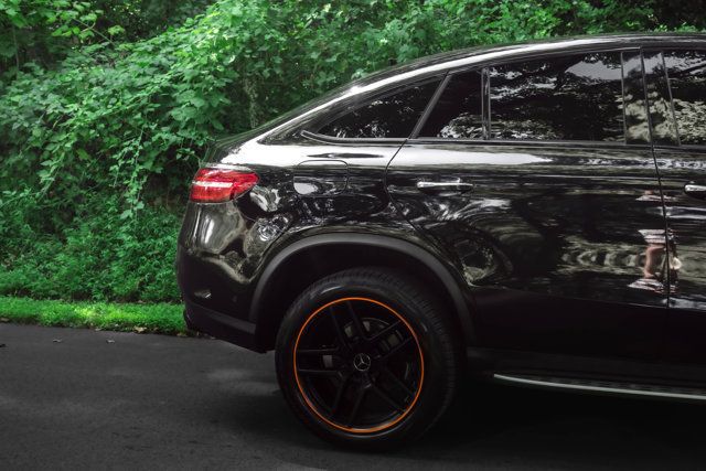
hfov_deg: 39.6
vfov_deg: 27.0
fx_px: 981
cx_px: 353
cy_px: 236
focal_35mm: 50
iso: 800
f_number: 5.6
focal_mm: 50
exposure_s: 1/320
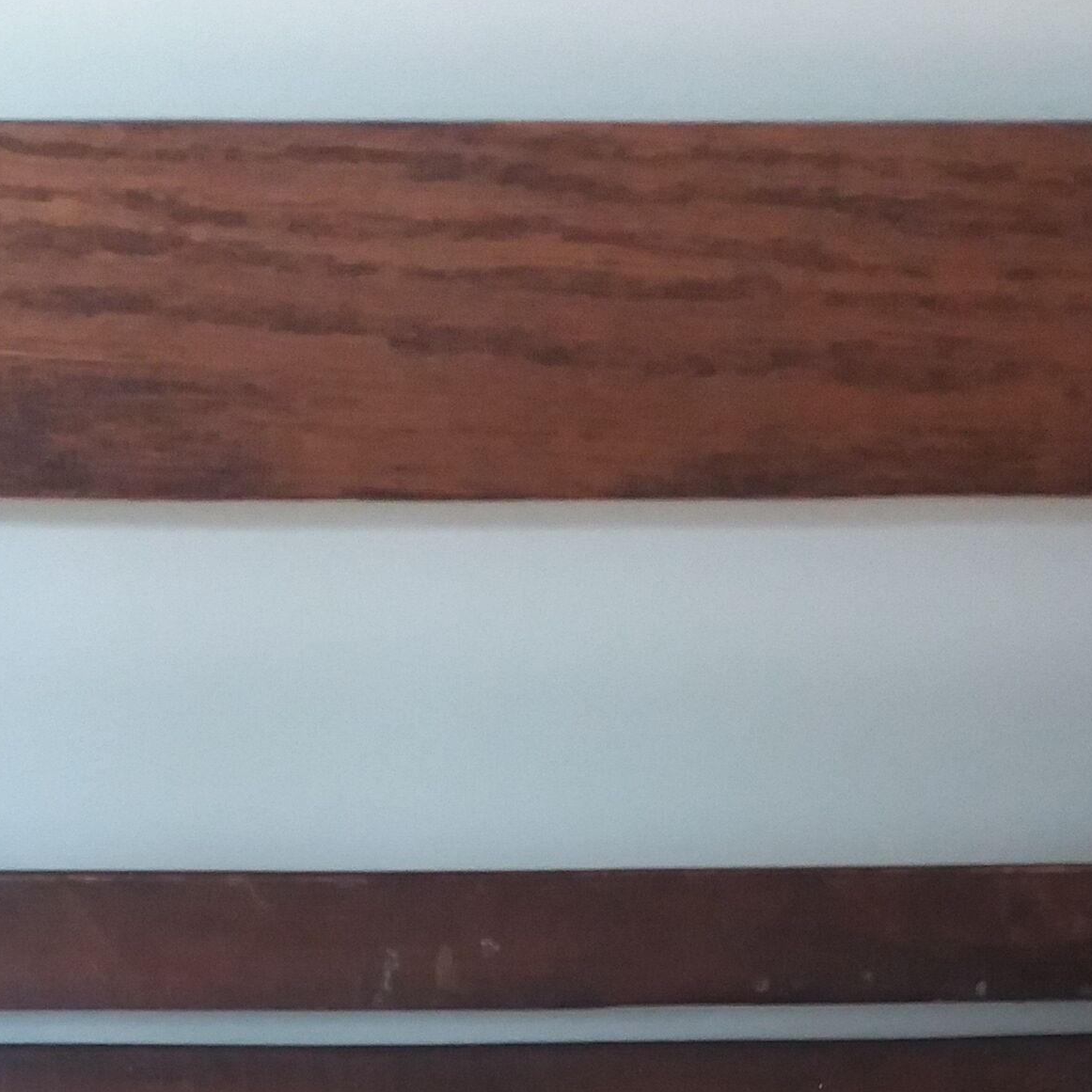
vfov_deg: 17.8
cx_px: 499
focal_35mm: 88
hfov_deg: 19.7
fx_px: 3141
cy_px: 1590
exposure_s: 1/33
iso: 160
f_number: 1.9
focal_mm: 3.7
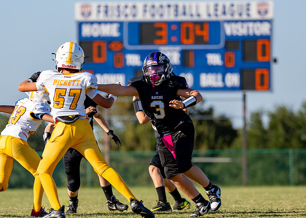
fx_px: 3971
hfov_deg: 4.4
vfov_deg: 3.2
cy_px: 121
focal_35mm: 457
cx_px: 156
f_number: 2.8
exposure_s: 1/3200
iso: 160
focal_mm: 200
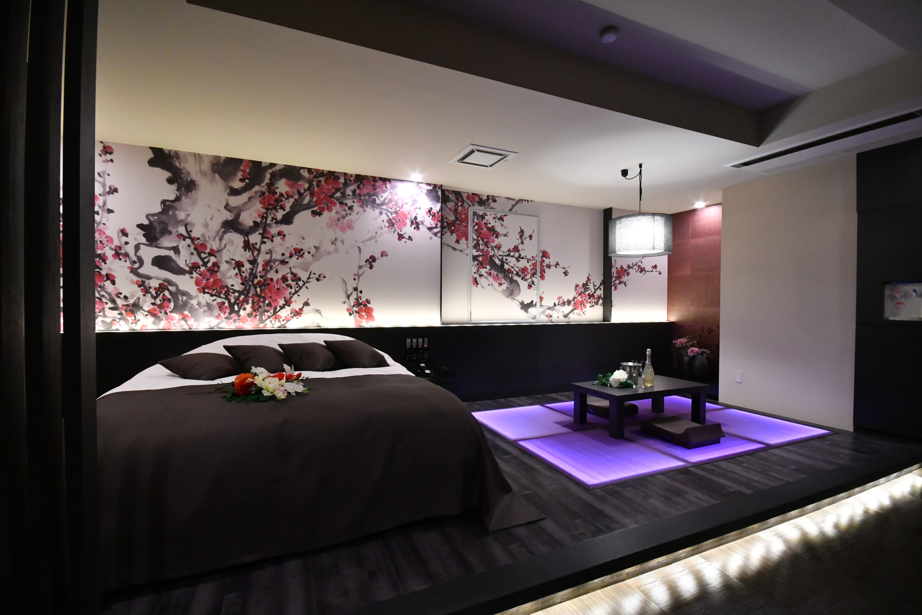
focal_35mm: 15
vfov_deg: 77.3
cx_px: 461
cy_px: 308
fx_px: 384
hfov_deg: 100.4
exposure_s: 1/3
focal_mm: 10
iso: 3200
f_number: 11
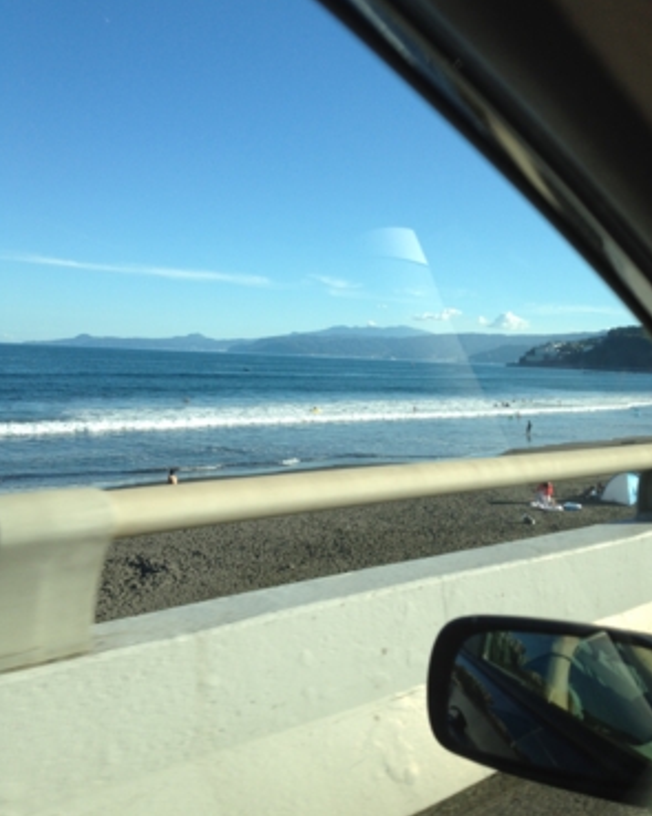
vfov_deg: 49.1
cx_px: 323
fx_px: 893
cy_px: 400
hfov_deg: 40.1
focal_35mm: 37
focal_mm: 4.28
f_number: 2.4
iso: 64
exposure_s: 1/1004
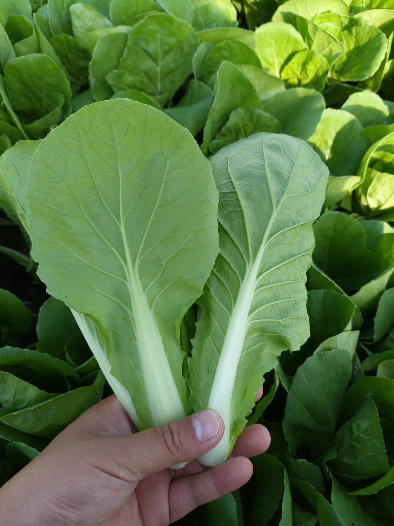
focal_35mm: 26
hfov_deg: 53.1
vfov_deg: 67.3
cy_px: 263
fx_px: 395
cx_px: 197
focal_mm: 4.84
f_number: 1.8
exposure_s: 1/508
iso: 80
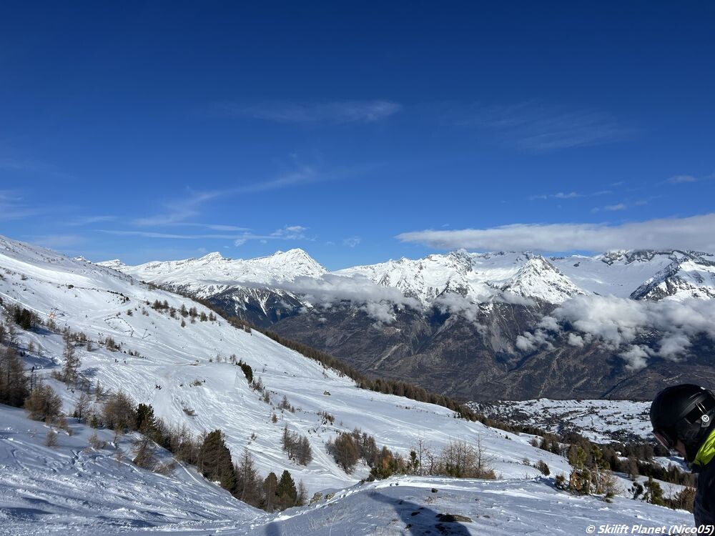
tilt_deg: +0.7
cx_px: 358
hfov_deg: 67.3
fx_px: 537
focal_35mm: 26
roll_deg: -2.0
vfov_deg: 53.1
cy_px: 268
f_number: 1.5
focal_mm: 5.7
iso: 50
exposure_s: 1/14286
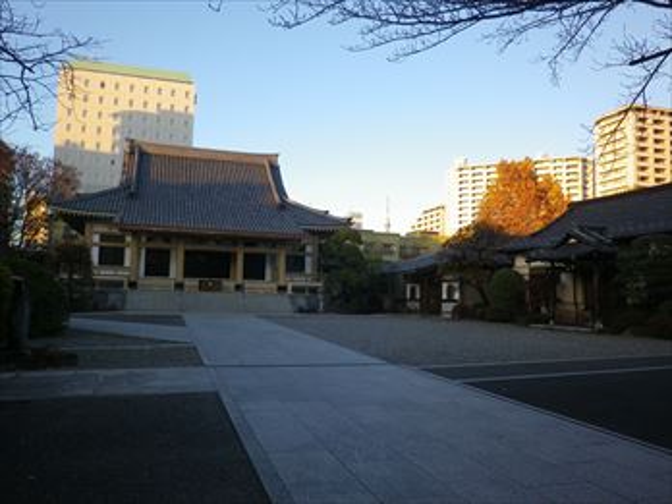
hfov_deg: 63.4
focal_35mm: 28
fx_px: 544
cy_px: 252
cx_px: 336
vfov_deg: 49.7
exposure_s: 1/125
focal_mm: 5
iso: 80
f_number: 3.2
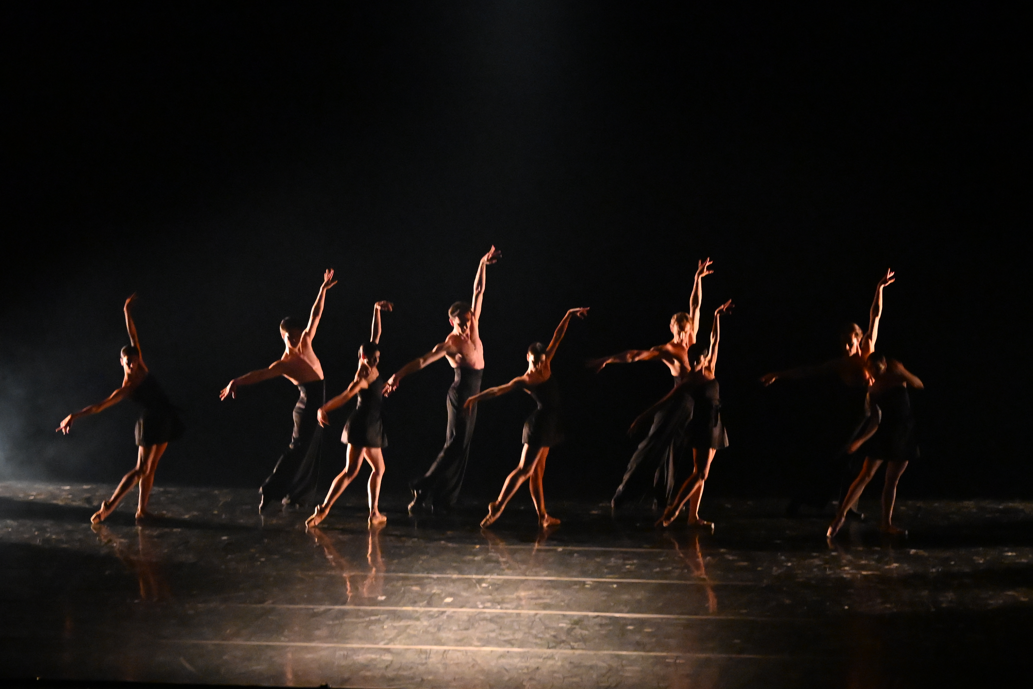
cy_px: 344
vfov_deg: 11.3
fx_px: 3472
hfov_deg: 16.9
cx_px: 516
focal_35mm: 121
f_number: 4
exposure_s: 1/100
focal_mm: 81
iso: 12800
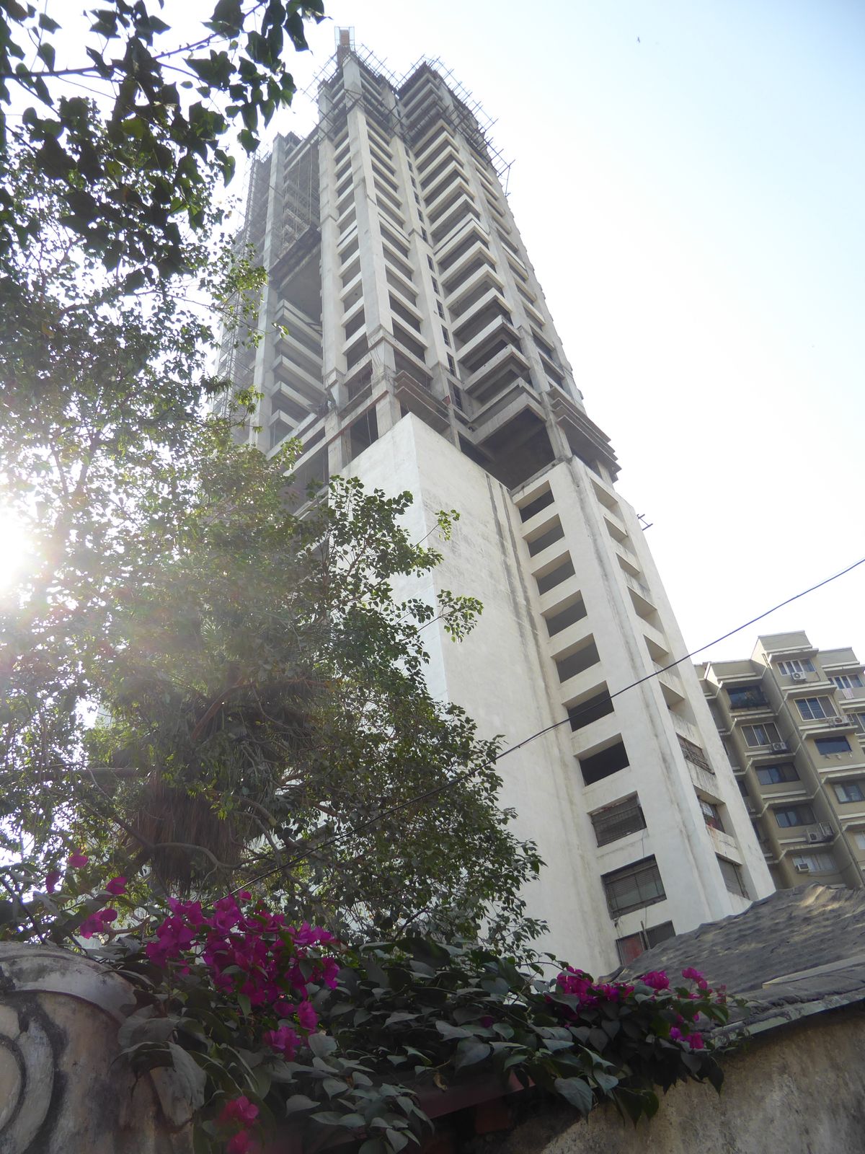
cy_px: 577
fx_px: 800
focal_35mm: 24
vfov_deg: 71.6
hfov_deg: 56.8
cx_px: 432
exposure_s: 1/320
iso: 80
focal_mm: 4.3
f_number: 3.3
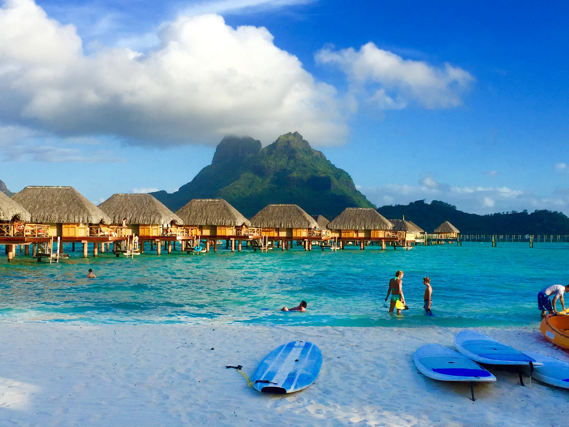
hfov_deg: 61.7
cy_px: 214
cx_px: 284
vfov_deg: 48.2
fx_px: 477
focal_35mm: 29
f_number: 2.2
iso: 32
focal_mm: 4.15
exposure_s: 1/1721
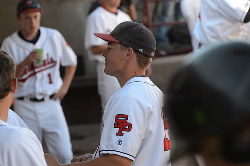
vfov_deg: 7.2
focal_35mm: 190
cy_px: 83
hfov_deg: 10.9
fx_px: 1316
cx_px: 126
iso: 800
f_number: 4.8
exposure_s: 1/1000
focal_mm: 125
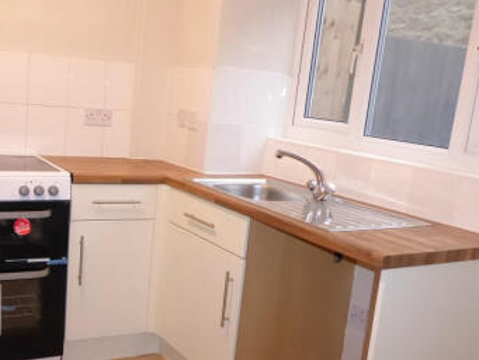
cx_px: 172
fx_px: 568
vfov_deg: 35.0
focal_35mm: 41
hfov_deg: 45.3
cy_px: 216
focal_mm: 4.3
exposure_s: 1/60
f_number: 3.3
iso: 800
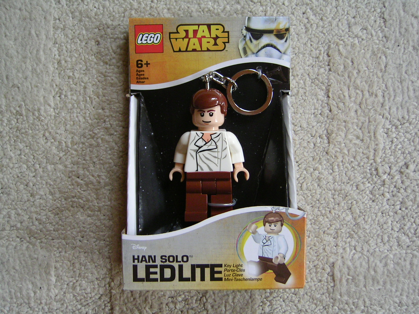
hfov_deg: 51.4
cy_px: 157
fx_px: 436
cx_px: 210
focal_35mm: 36
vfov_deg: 39.7
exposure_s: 1/44.2
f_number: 2.8
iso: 100
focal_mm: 5.6
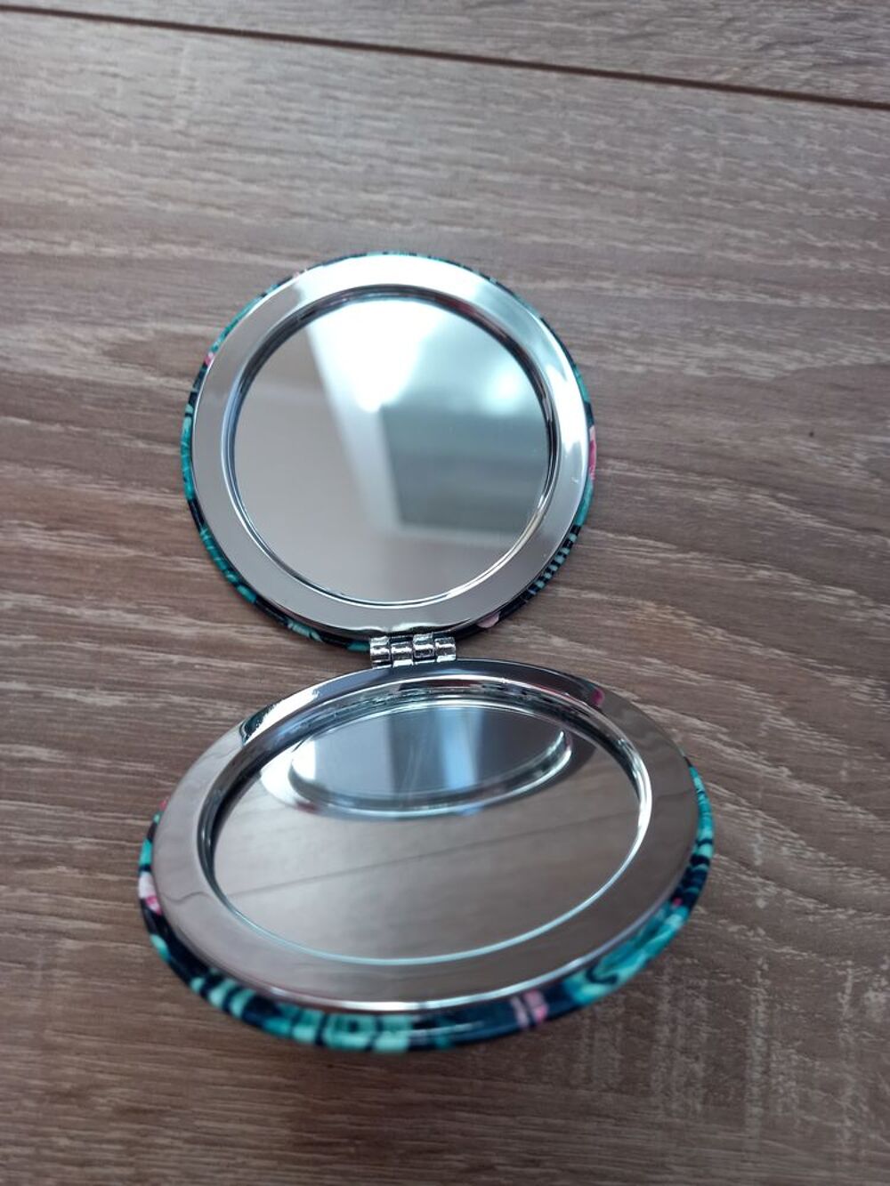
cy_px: 593
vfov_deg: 69.4
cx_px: 445
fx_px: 857
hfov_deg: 54.9
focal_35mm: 25
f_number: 2
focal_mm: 4.6
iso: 100
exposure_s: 1/60
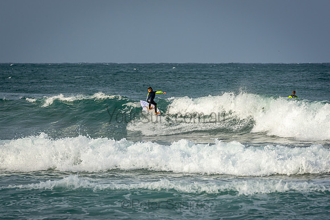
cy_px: 110
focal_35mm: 321
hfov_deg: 6.4
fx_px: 2944
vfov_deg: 4.3
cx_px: 165
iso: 200
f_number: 5.6
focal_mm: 200
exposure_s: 1/1600
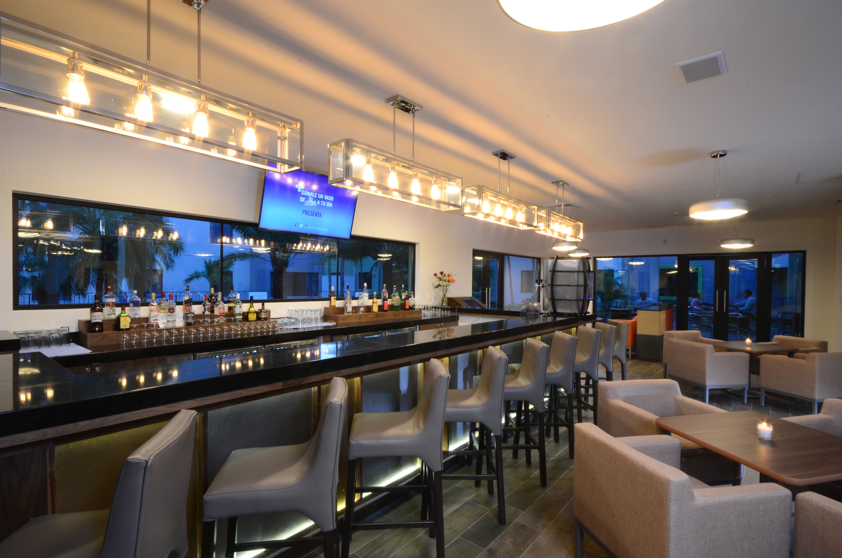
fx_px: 403
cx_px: 421
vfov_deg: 69.4
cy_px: 279
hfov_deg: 92.6
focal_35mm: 17
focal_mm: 11.5
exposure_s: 2.5
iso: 200
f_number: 18
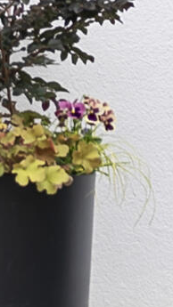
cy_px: -7
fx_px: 3565
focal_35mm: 437
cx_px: -513
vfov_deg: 4.9
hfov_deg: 2.7
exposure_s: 1/800
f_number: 2.8
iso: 80
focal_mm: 48
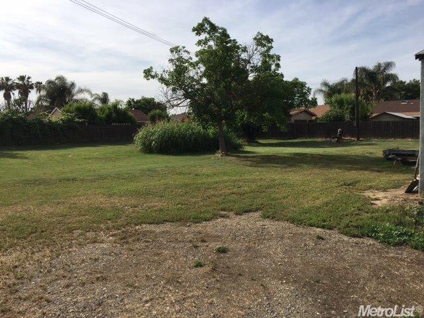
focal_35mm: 29
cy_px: 159
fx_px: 355
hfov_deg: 61.7
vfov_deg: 48.2
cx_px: 212
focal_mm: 4.15
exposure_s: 1/2404
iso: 25
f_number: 2.2
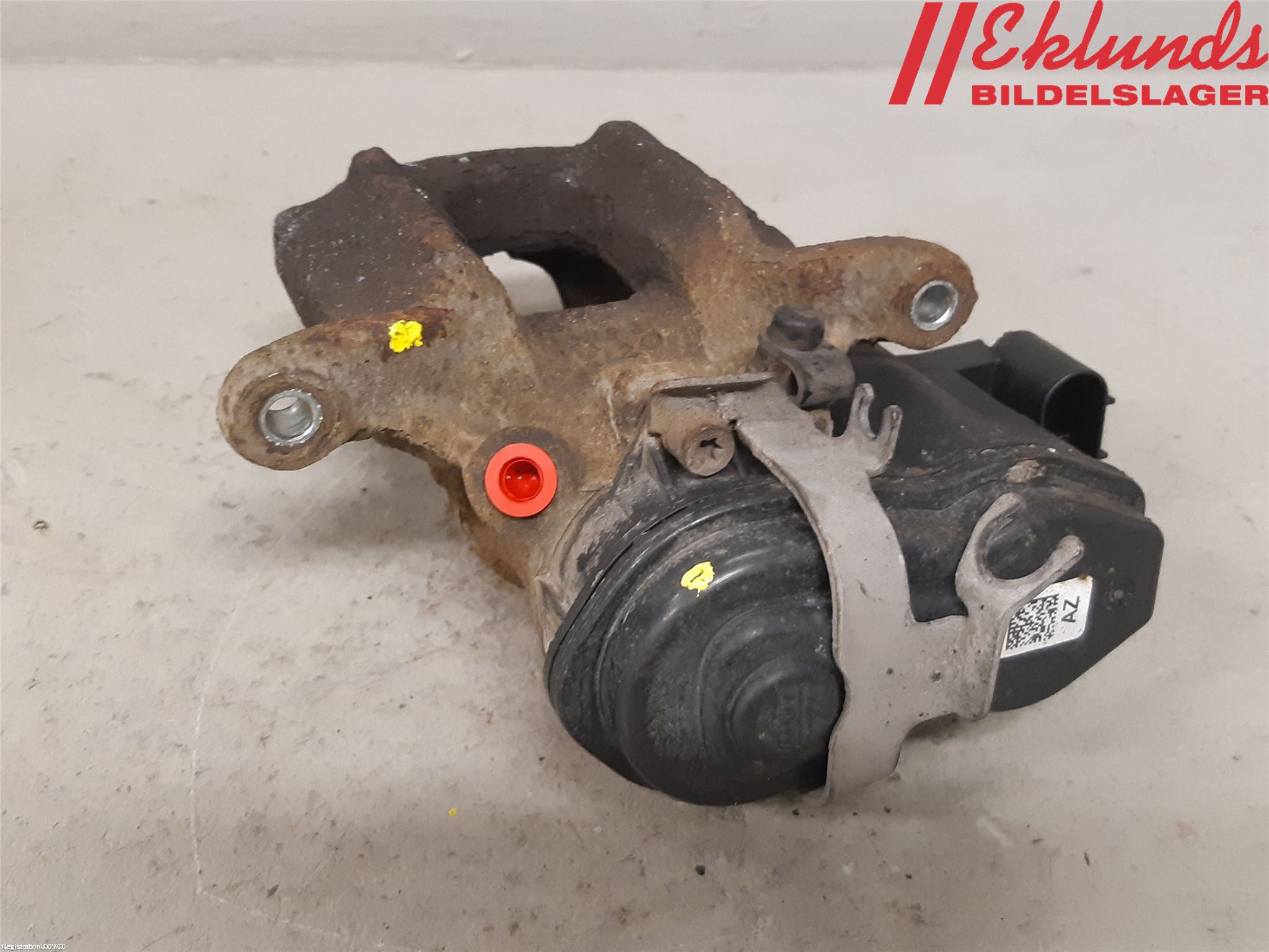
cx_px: 634
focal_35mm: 26
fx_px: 953
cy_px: 476
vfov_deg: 53.1
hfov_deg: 67.3
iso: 320
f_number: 1.7
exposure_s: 1/50
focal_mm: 3.93
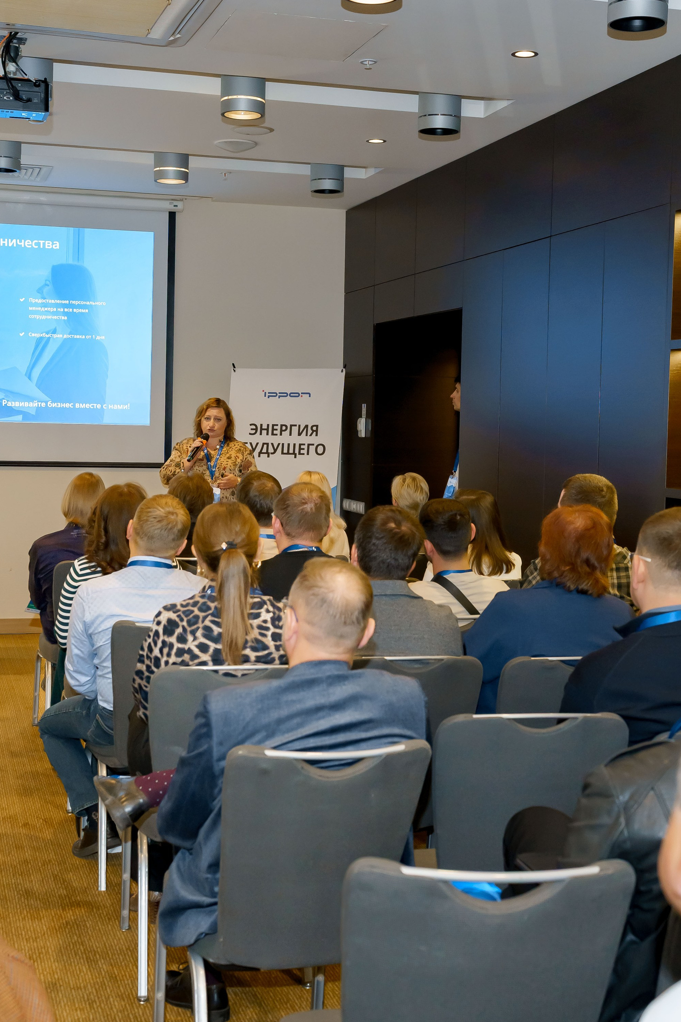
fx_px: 1362
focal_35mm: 48
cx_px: 340
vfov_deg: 41.1
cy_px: 492
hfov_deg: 28.1
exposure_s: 1/125
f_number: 4.5
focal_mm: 35
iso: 1600
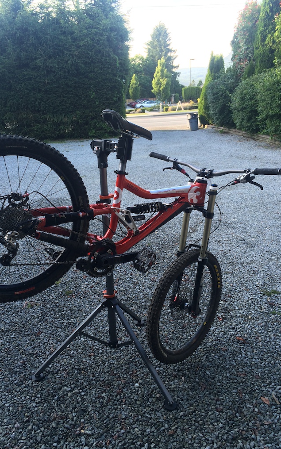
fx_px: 380
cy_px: 225
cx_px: 119
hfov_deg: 40.5
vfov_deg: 61.2
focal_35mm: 31
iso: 50
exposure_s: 1/120
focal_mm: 4.15
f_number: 2.2
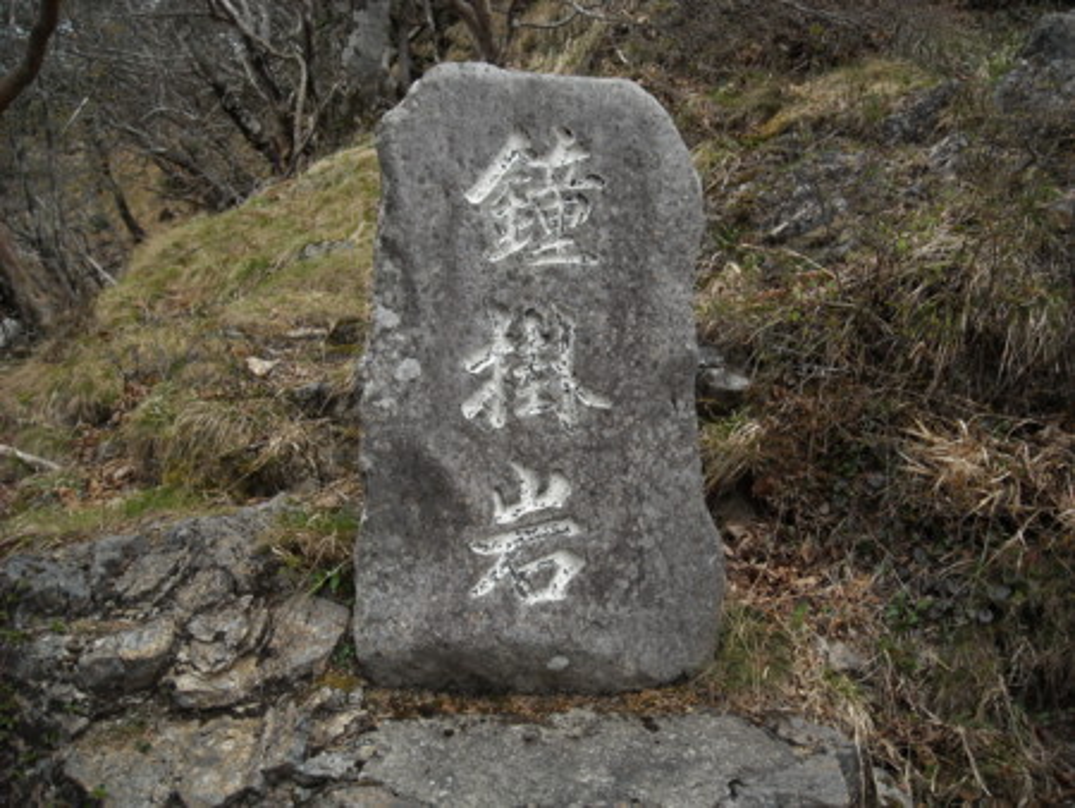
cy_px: 404
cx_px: 538
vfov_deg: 40.7
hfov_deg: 52.6
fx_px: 1088
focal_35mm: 35
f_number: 2.8
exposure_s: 1/148
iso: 64
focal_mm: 5.7
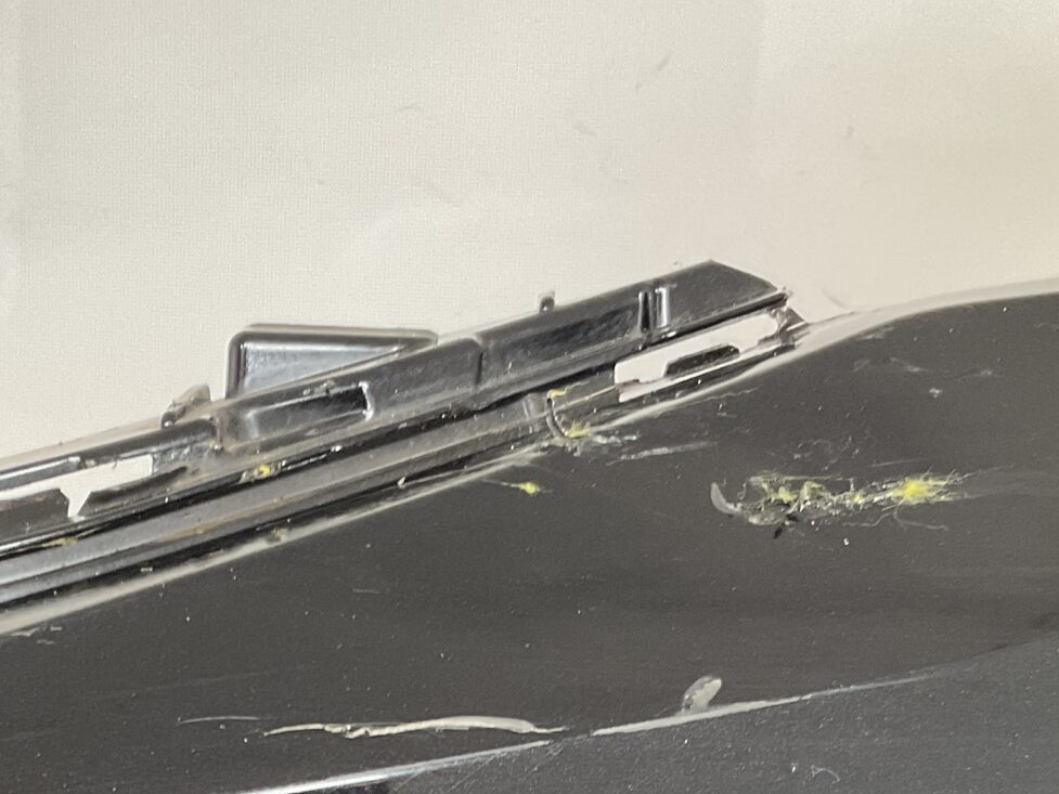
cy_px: 922
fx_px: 2325
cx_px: 347
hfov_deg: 25.5
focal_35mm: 76
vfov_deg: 18.5
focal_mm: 3
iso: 64
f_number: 1.8
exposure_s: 1/120
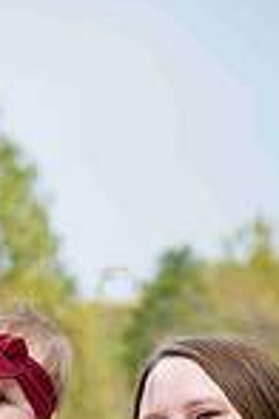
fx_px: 2453
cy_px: 636
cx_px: 31
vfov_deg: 9.5
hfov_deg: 6.5
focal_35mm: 211
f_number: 4.5
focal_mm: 69
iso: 400
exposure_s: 1/500
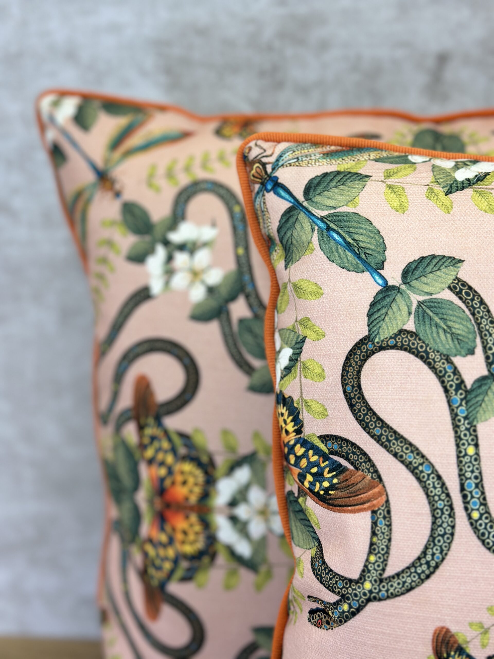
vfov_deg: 39.7
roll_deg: +0.6
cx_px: 247
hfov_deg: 30.3
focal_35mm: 48
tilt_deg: -18.2
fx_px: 913
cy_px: 330
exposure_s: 1/175
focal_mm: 6.86
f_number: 1.78
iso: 80
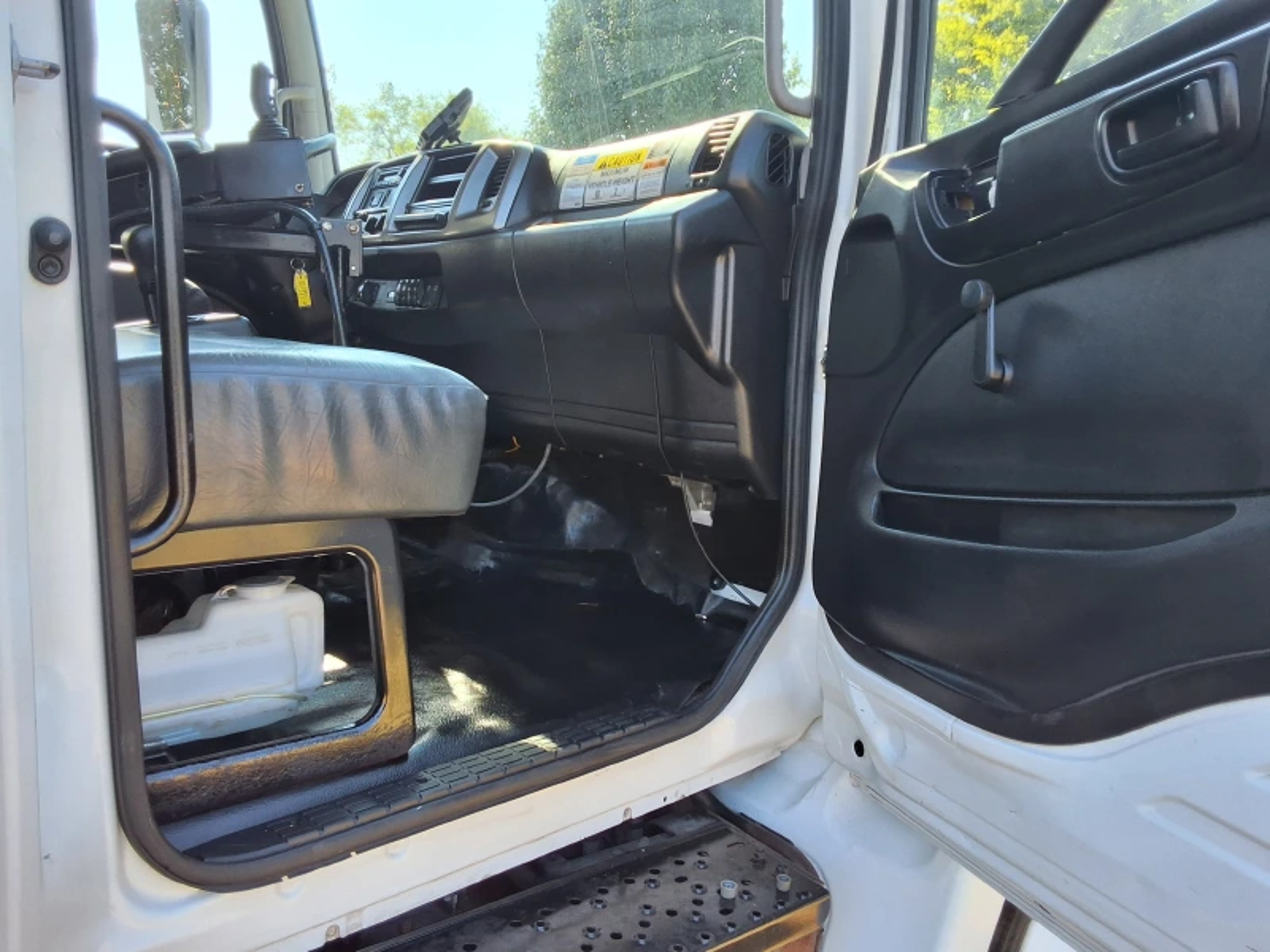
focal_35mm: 28
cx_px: 635
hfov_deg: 63.4
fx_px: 1027
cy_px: 476
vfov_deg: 49.7
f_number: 1.9
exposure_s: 1/223
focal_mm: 2.91
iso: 32
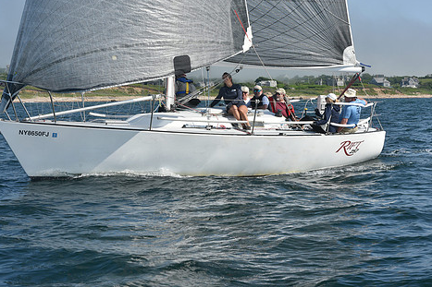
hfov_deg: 23.4
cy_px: 116
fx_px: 1044
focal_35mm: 87
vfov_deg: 15.7
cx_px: 228
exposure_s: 1/1000
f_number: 10
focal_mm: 70
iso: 320
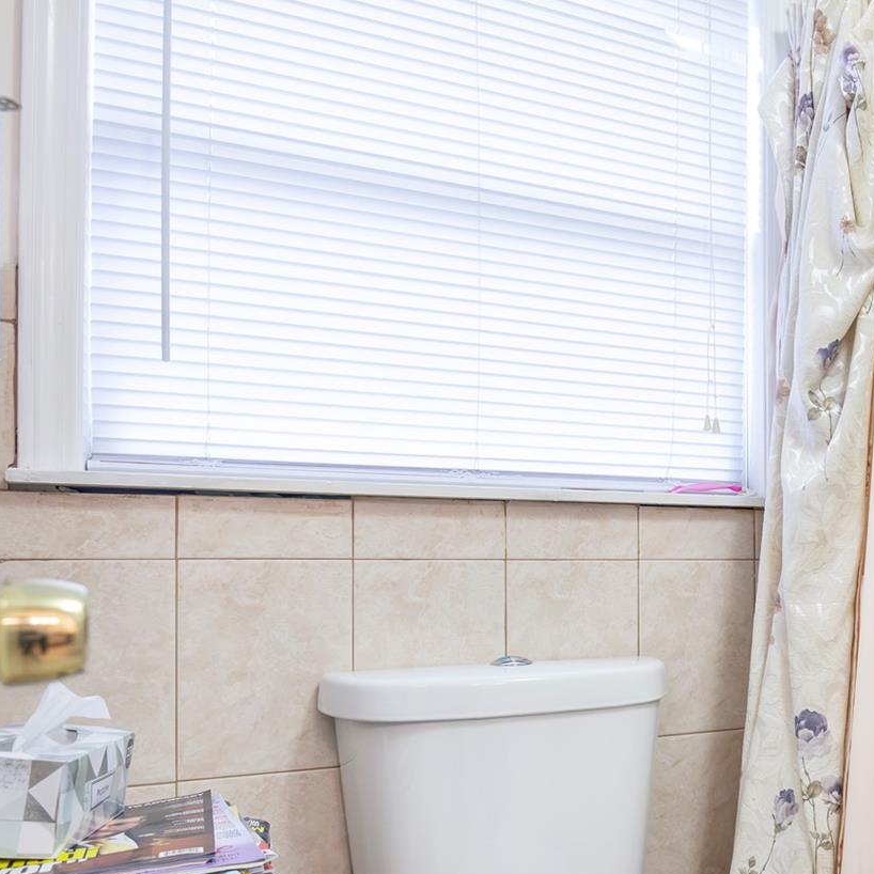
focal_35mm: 34
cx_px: 887
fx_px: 971
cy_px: 676
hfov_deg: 41.6
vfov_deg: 46.4
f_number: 4
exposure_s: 1/125
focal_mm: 16
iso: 1600
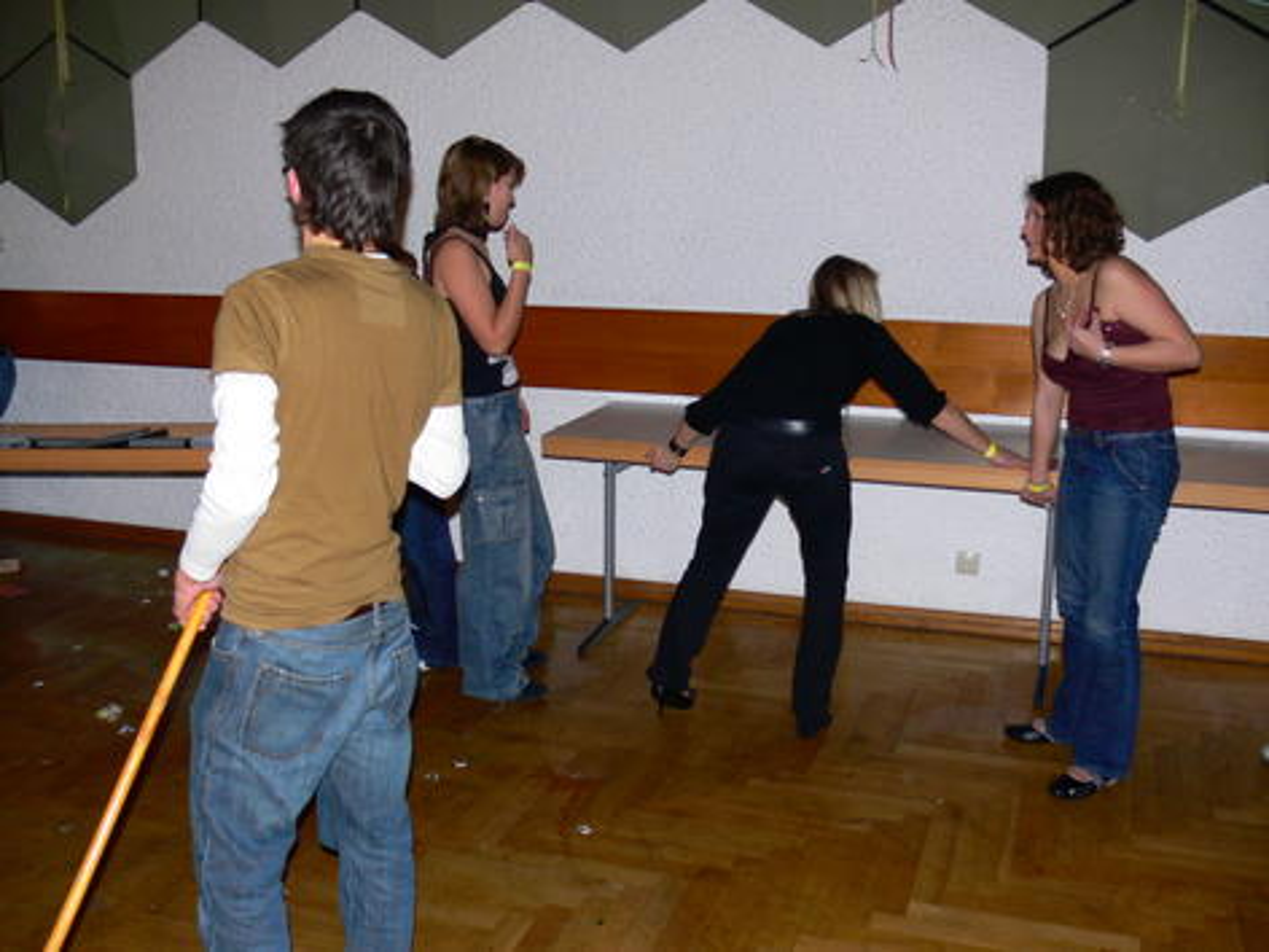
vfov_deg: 40.7
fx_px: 1283
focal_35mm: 35
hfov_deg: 52.6
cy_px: 476
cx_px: 634
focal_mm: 7.4
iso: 100
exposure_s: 1/30
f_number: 2.8
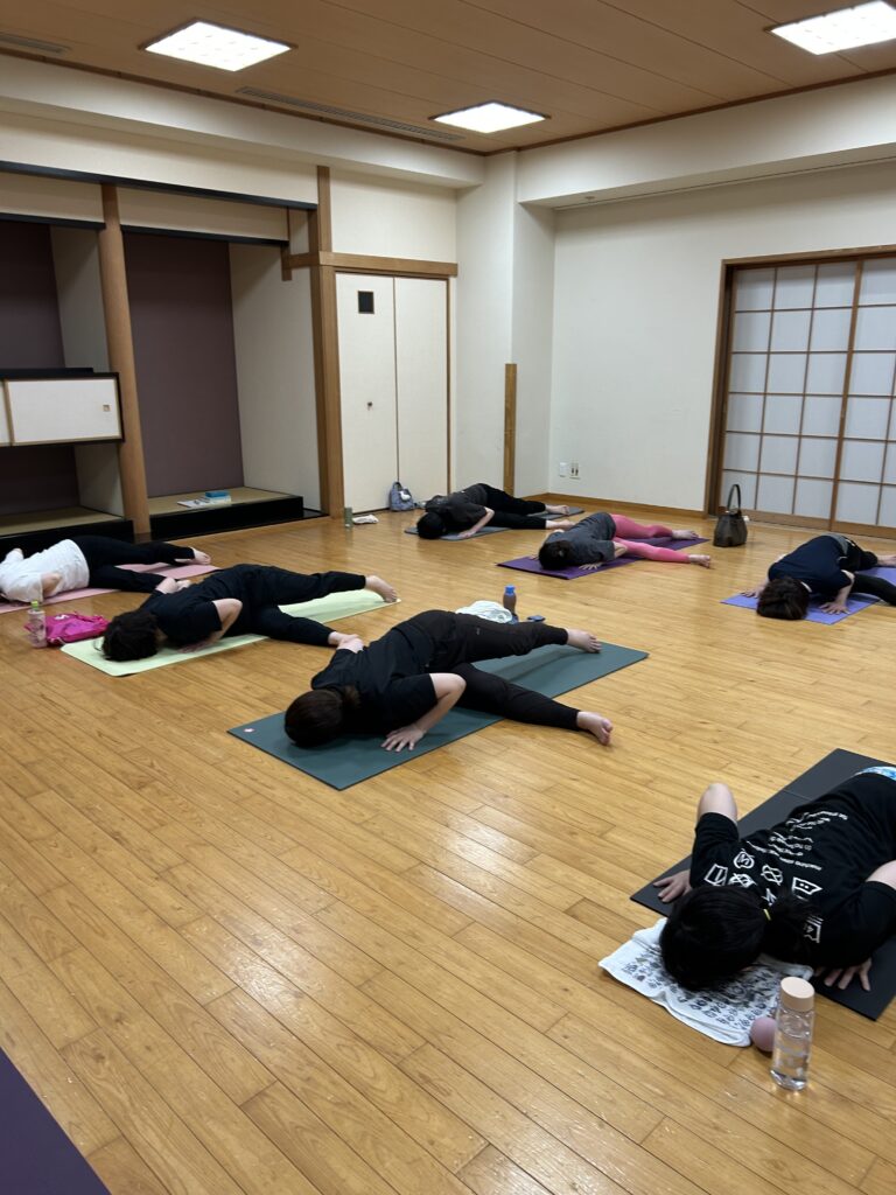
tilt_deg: -13.4
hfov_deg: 53.1
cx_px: 448
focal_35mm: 26
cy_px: 598
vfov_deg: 67.3
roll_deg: +1.6
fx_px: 897
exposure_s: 1/120
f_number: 1.5
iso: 80
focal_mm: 5.7
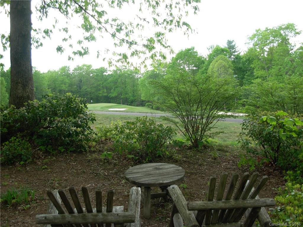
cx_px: 152
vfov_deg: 37.7
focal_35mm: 38
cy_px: 114
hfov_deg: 49.0
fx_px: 333
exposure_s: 1/136
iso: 79
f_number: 2.9
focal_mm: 6.3
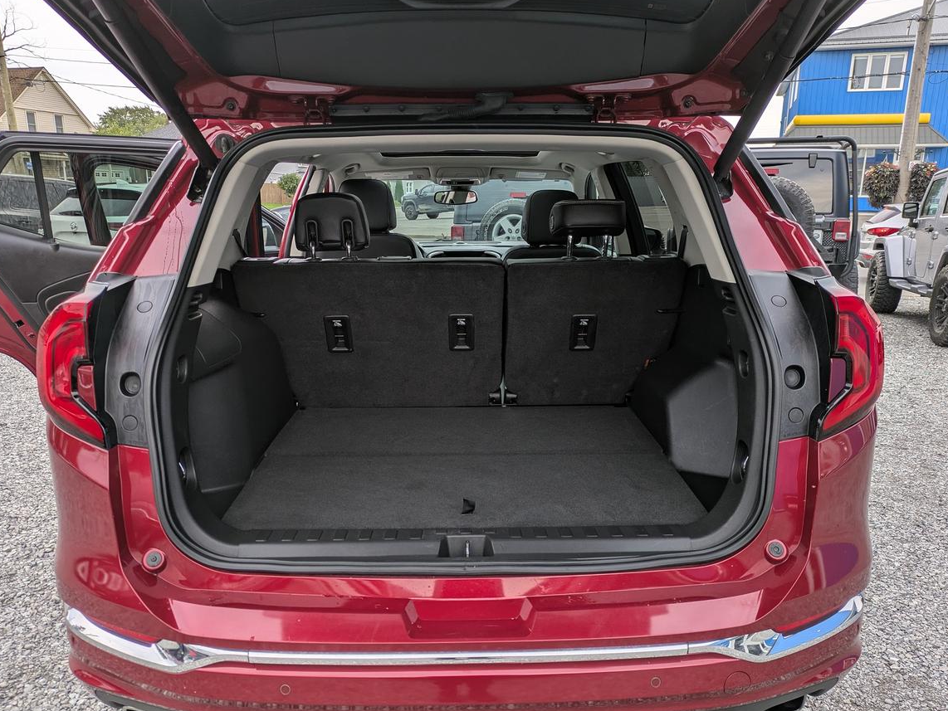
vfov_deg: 49.7
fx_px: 767
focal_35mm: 28
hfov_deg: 63.4
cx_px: 494
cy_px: 388
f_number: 1.89
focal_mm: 5.43
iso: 36
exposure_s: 1/208
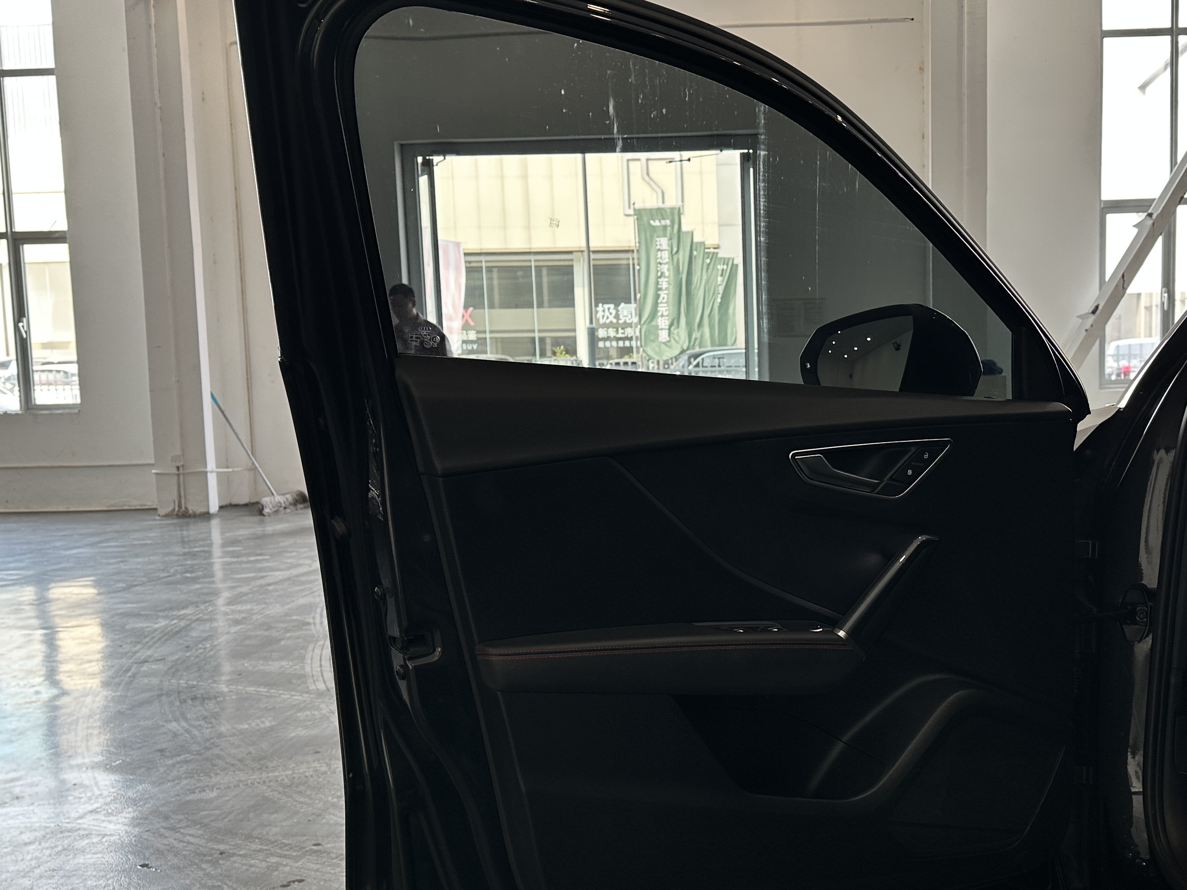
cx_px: 775
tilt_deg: -5.1
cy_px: 504
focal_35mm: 38
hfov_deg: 48.3
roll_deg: +0.6
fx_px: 1303
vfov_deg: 37.7
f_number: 1.78
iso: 64
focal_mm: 6.86
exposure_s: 1/126
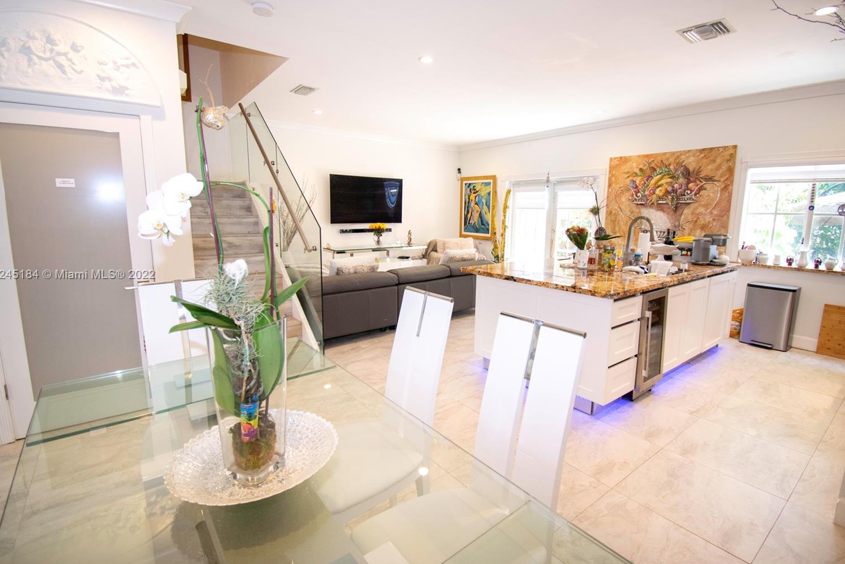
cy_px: 275
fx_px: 376
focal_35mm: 16
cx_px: 425
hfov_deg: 96.7
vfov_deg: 73.7
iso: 800
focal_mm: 10
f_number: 4.5
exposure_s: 1/60
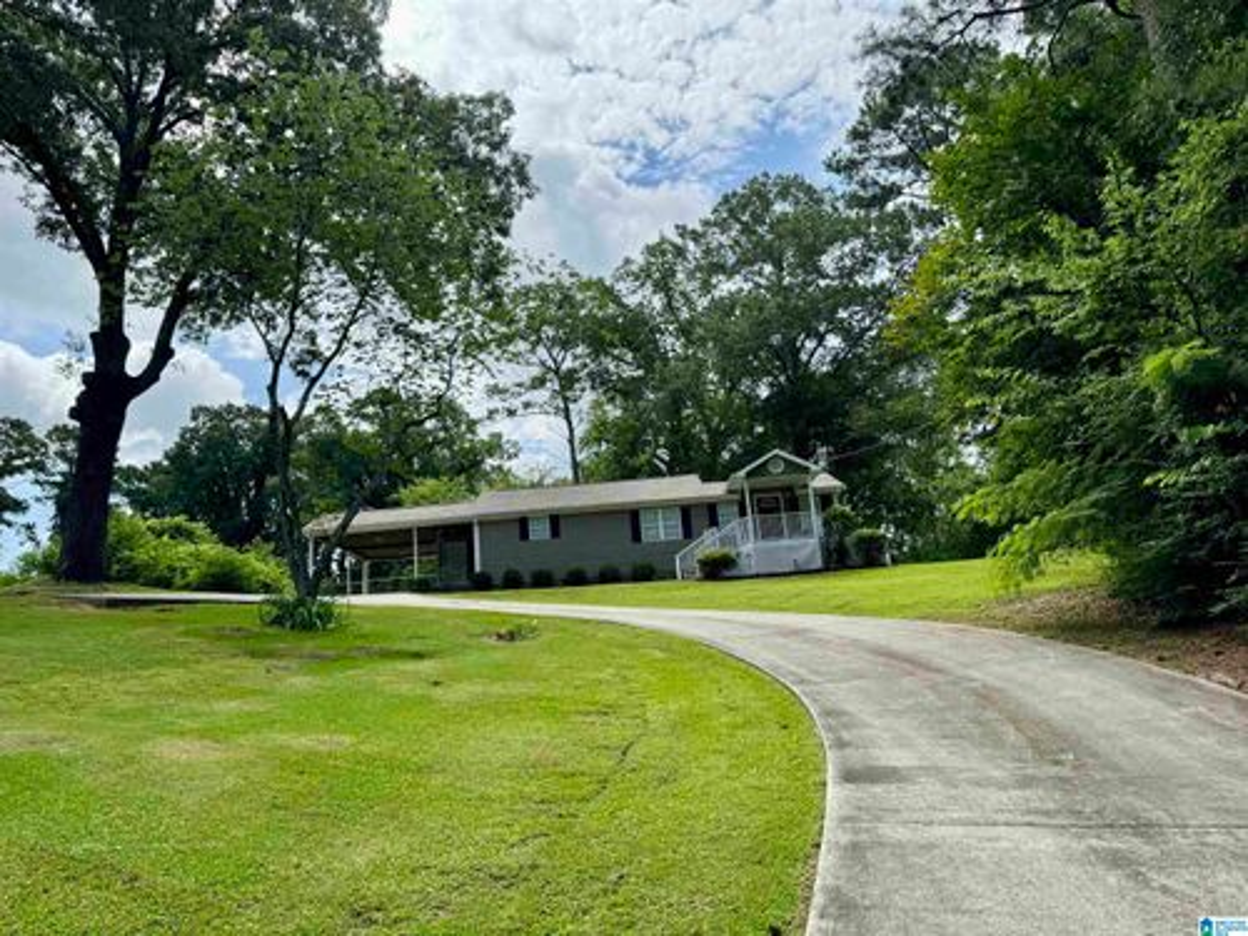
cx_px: 624
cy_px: 468
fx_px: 865
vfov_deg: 56.8
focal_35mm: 24
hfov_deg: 71.6
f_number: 1.78
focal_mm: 6.76
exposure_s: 1/1980
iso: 80
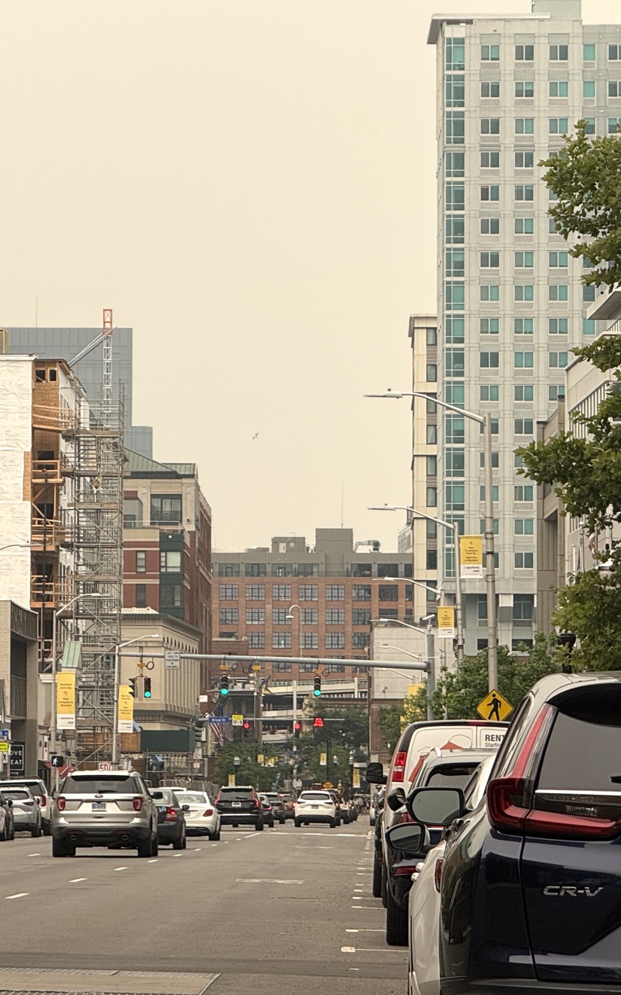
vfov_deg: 11.5
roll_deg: -1.8
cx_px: 35
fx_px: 4958
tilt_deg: +3.4
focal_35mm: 183
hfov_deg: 7.1
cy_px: 497
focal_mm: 15.66
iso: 50
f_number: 2.8
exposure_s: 1/456
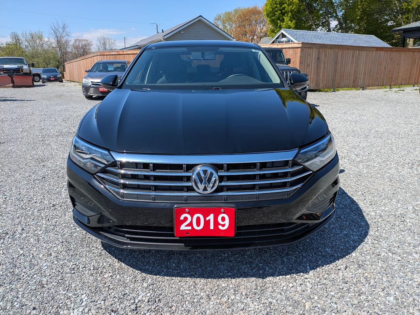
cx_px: 210
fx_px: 303
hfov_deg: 69.4
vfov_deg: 54.9
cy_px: 158
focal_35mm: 25
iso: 43
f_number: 1.89
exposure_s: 1/1513
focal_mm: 5.43
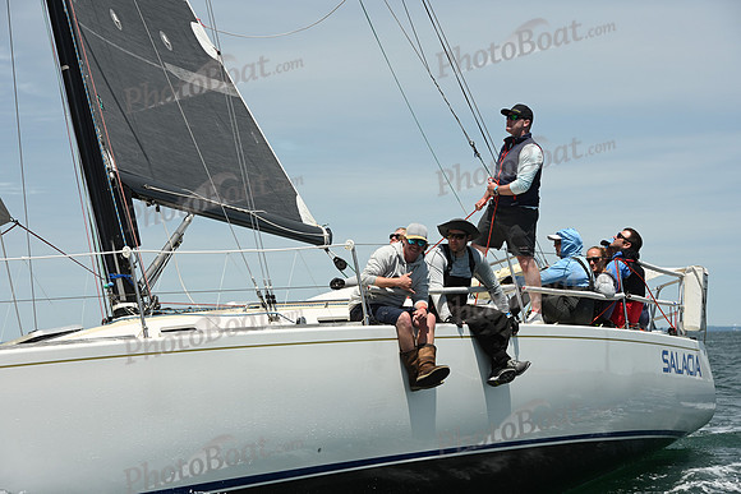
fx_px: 2779
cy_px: 247
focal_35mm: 135
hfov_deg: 15.2
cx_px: 370
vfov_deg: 10.2
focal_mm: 135
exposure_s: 1/1000
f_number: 10
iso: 320
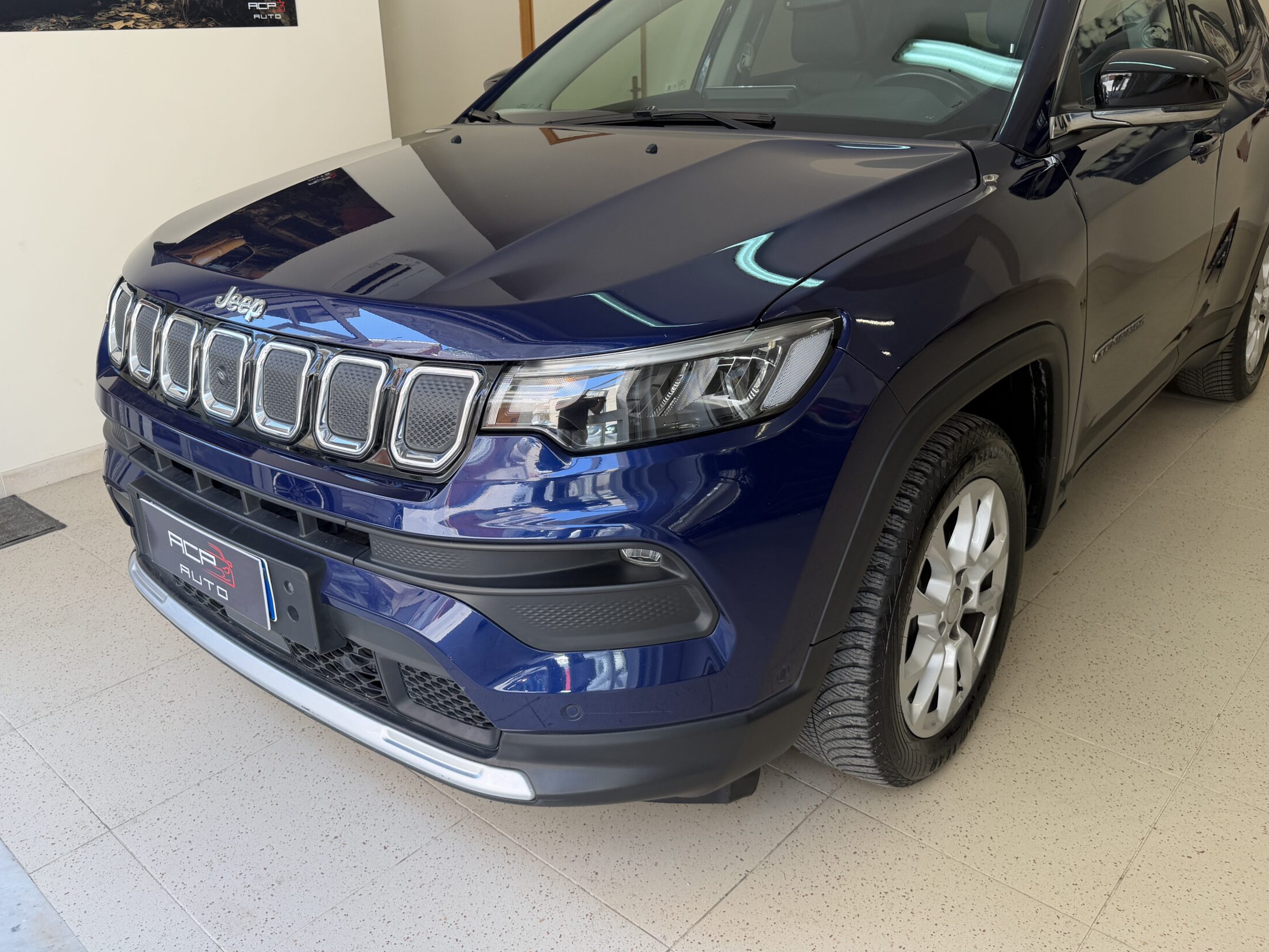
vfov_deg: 49.6
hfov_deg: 63.4
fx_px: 1027
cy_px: 401
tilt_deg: -18.9
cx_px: 586
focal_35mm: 28
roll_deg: +2.4
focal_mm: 6.76
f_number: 1.78
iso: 64
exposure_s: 1/121
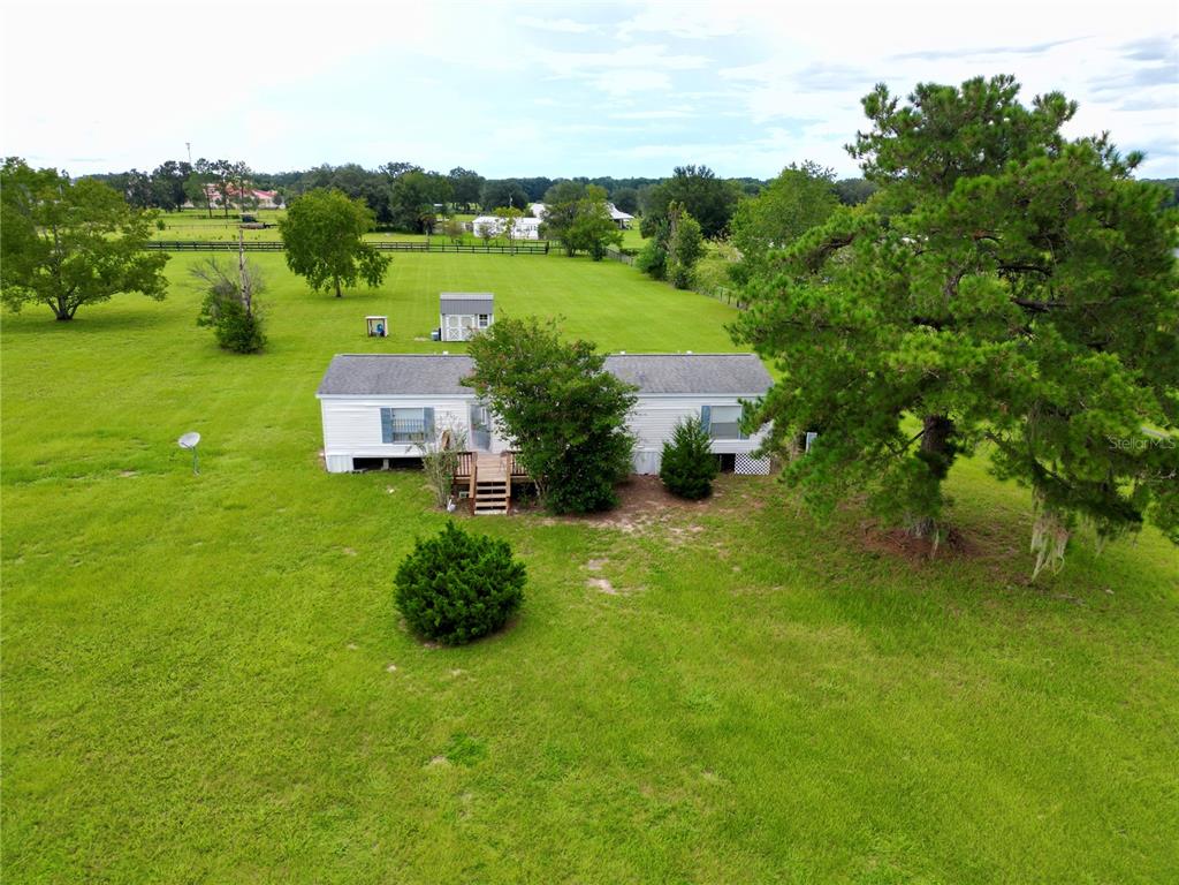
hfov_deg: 71.6
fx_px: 817
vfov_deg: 56.8
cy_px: 442
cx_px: 590
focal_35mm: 24
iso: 100
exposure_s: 1/500
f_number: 1.7
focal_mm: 6.72
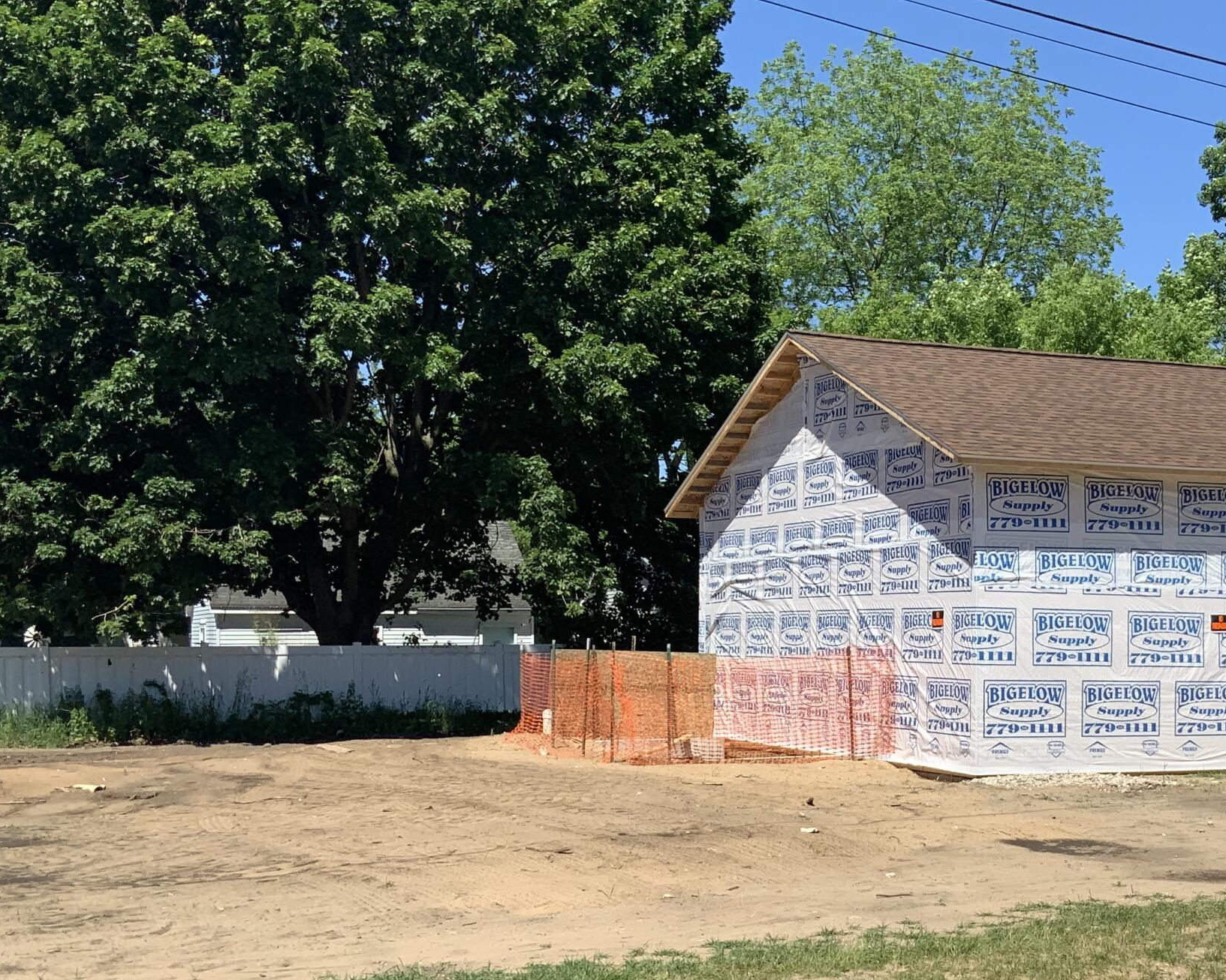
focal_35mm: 52
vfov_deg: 28.9
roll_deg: +0.8
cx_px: 931
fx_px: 1887
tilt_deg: +0.2
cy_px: 664
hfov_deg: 35.2
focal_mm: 3
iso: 16
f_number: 1.8
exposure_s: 1/2058
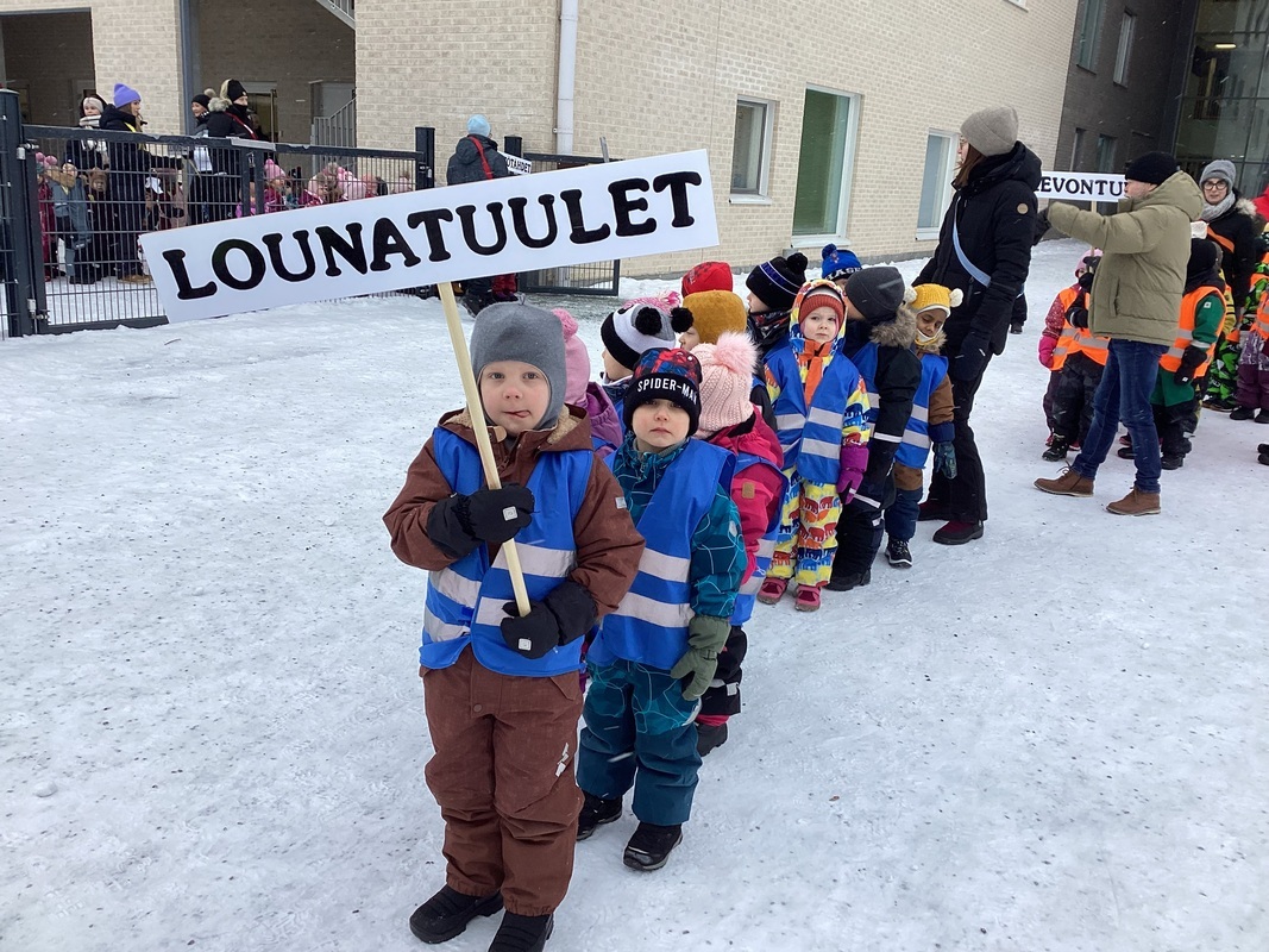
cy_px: 476
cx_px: 634
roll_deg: -3.4
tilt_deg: -14.5
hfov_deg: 58.4
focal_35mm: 31
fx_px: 1136
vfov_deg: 45.4
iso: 32
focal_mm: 3.3
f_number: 2.4
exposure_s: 1/100
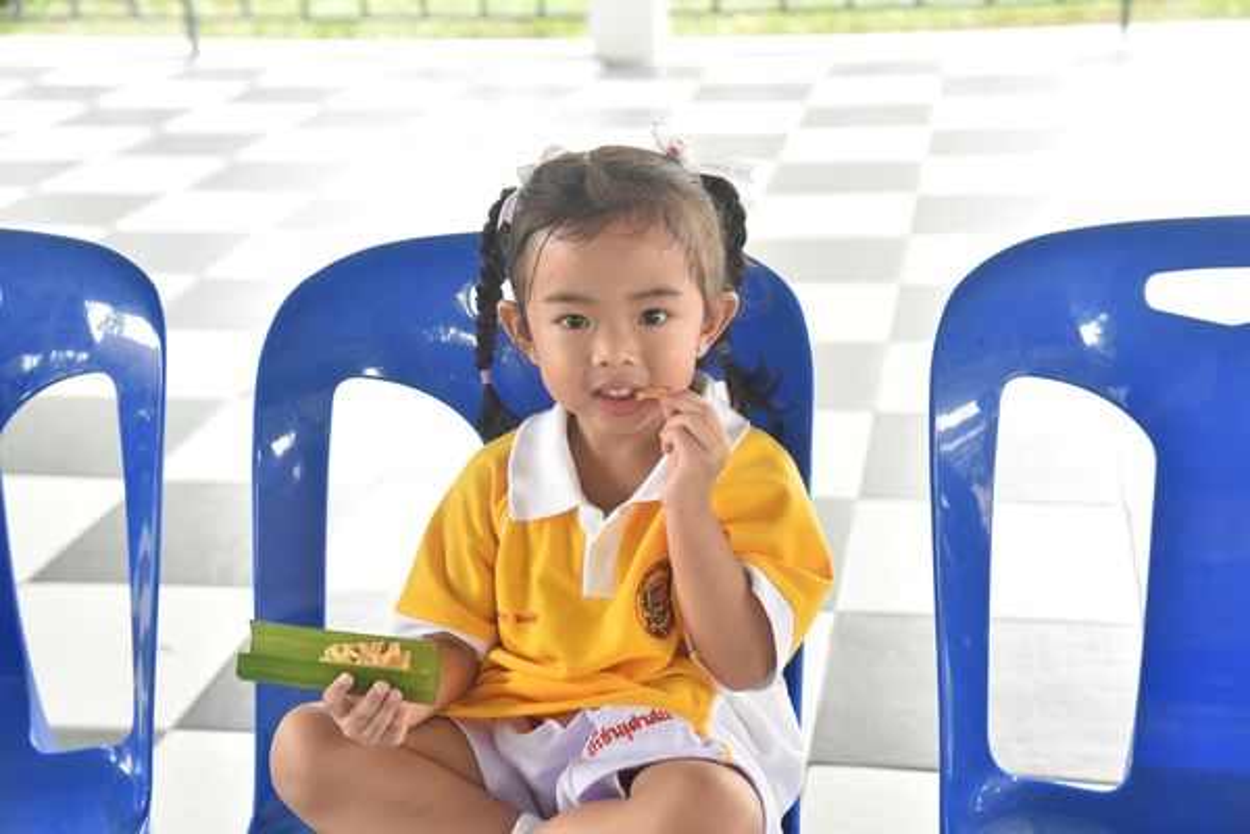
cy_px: 417
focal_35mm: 55
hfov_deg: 36.2
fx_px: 1910
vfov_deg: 24.6
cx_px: 625
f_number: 4
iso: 1000
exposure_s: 1/80
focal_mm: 55
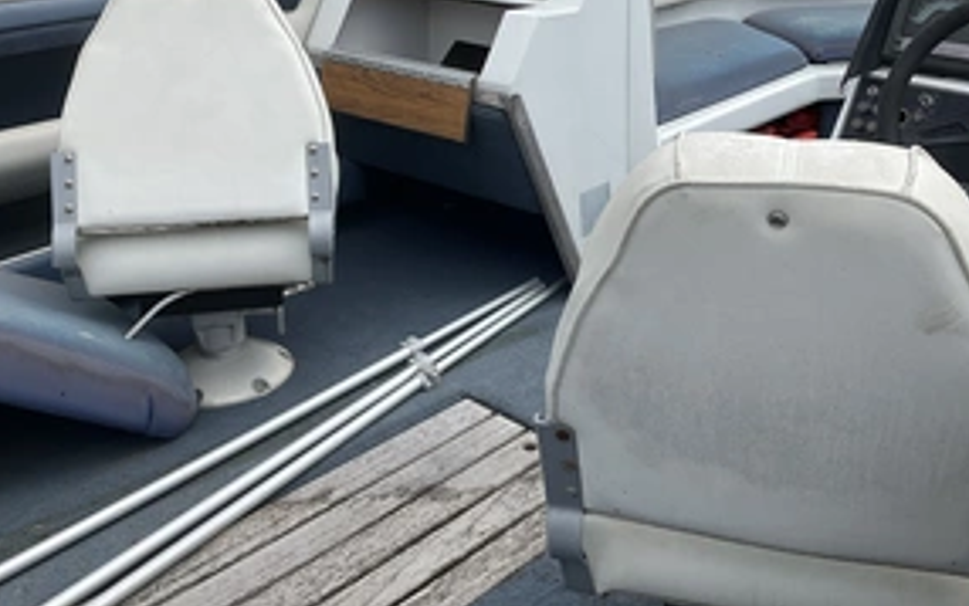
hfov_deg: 46.0
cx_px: 579
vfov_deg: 29.5
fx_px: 1136
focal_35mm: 43
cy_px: 166
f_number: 1.8
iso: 25
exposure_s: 1/1626
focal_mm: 3
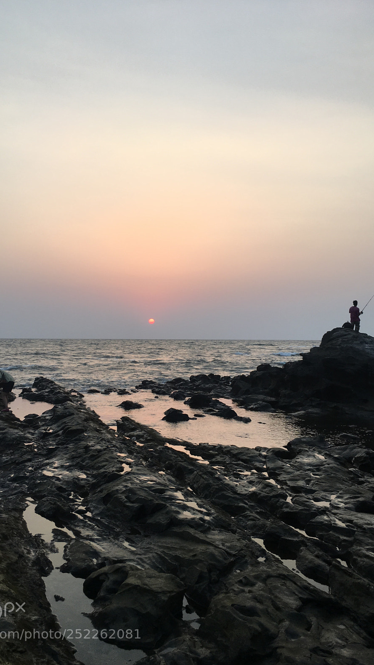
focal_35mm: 32
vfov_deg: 61.0
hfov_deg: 36.7
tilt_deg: -0.8
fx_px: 564
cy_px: 330
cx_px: 173
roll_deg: -1.1
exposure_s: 1/162
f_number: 2.2
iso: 25
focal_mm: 4.15
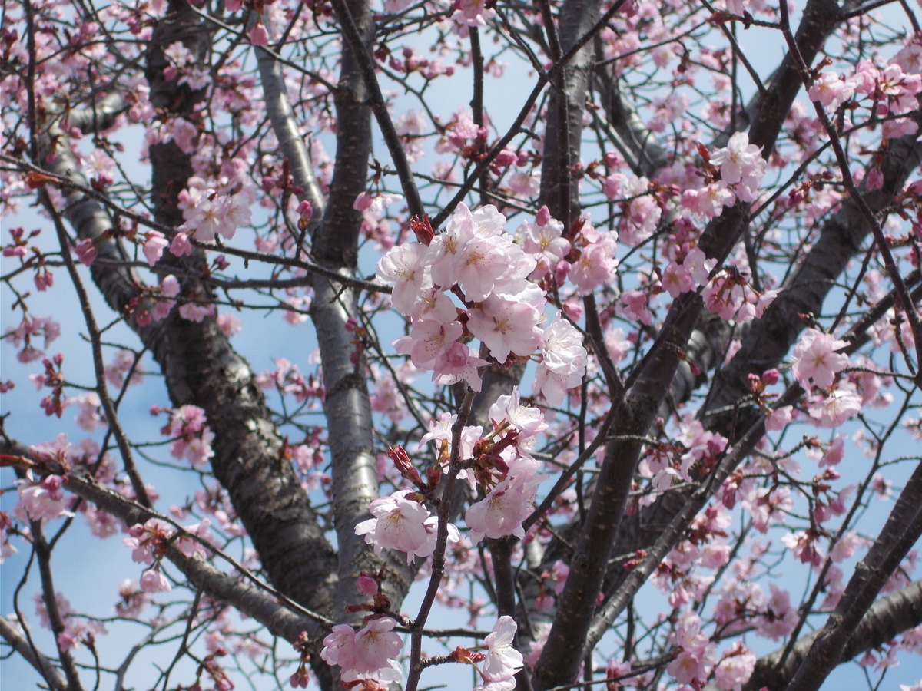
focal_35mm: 130
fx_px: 3463
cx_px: 461
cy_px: 346
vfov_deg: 11.4
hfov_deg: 15.2
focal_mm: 23
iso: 80
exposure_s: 1/250
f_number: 6.5
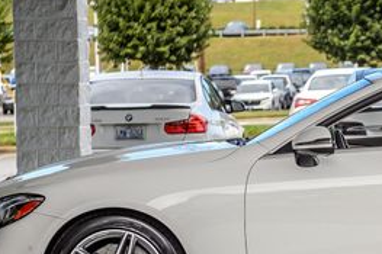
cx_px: 417
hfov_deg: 10.7
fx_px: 2015
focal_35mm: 190
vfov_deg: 7.2
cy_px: 181
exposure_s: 1/4000
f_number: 4
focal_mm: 70
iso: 400
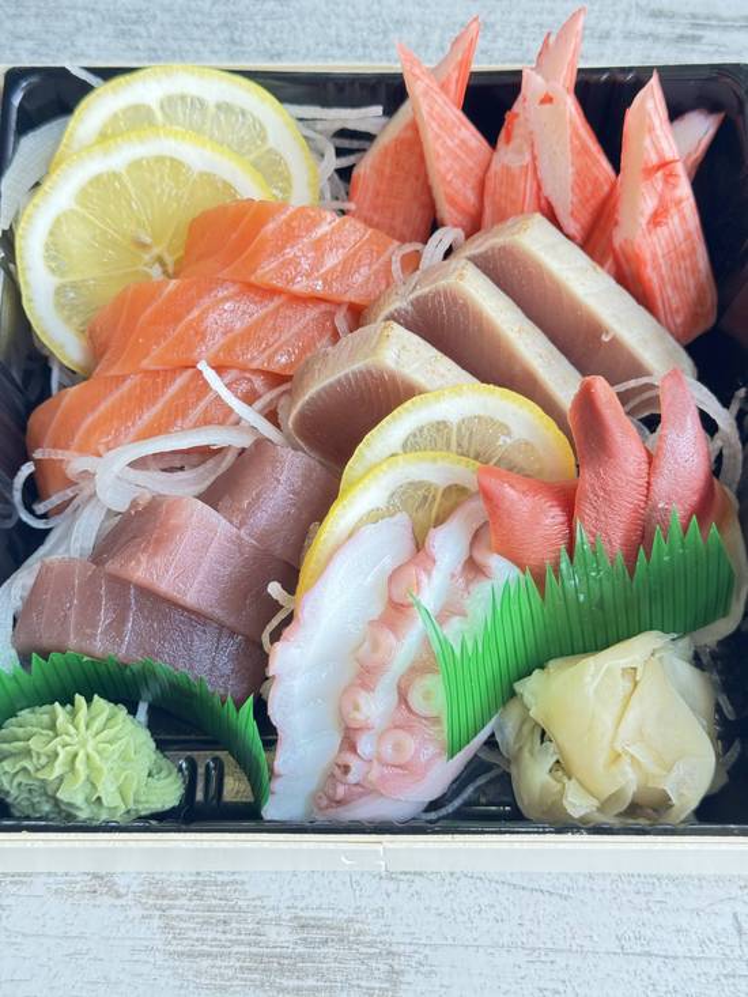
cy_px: 498
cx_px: 374
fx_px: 1383
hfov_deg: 30.3
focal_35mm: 48
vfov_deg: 39.7
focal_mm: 6.76
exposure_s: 1/120
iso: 160
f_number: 1.78
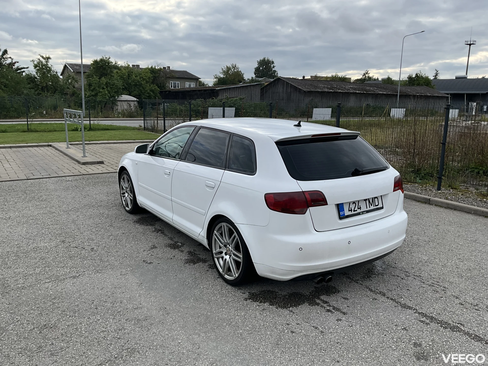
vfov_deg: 48.2
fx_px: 409
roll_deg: -1.1
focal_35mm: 29
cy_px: 183
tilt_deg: -11.4
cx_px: 244
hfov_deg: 61.7
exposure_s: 1/842
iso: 25
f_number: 1.8
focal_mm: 3
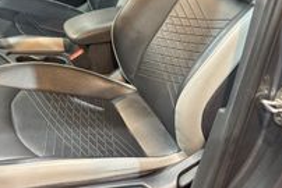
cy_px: 56
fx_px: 494
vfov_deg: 21.5
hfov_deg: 31.0
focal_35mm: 63
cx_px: 50
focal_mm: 5.96
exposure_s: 1/40
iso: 400
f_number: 1.6
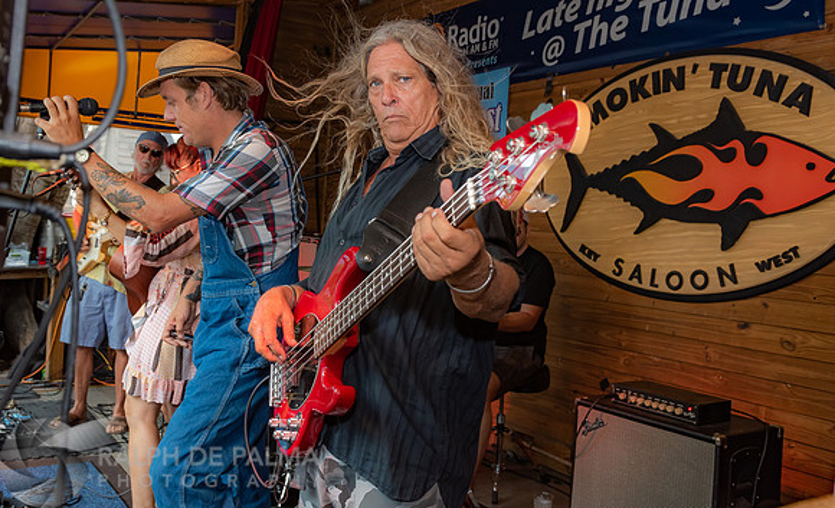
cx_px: 372
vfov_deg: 35.6
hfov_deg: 55.6
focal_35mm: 35
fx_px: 791
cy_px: 213
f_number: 5.6
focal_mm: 28
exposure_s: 1/160
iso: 800
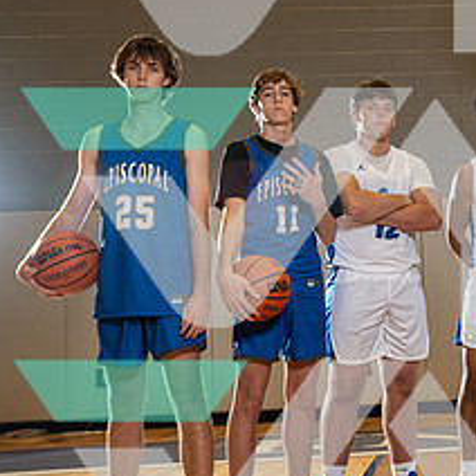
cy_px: 208
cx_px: 593
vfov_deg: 24.0
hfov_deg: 21.9
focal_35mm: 72
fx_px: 1120
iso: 400
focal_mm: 31
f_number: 4
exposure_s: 1/125
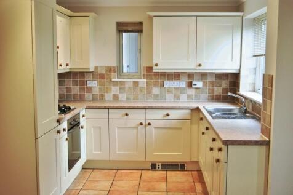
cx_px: 146
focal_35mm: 42
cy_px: 98
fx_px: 342
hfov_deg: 46.4
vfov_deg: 31.9
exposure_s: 1/50
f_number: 4.5
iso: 160
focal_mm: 28
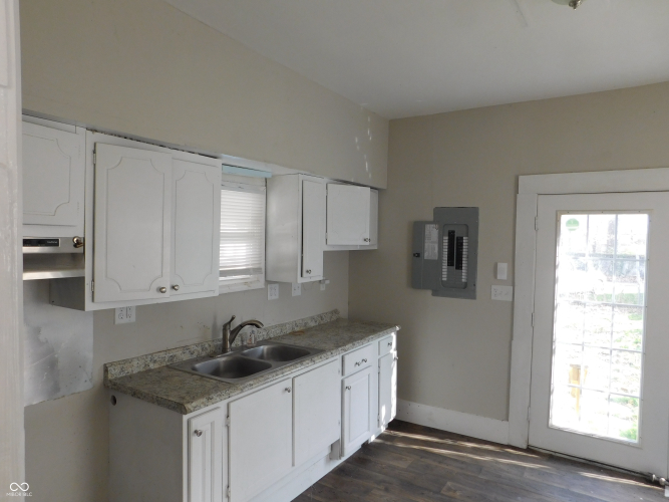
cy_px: 251
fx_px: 444
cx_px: 334
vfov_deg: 58.9
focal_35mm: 23
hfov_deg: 73.9
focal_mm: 4
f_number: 3
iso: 125
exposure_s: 1/80
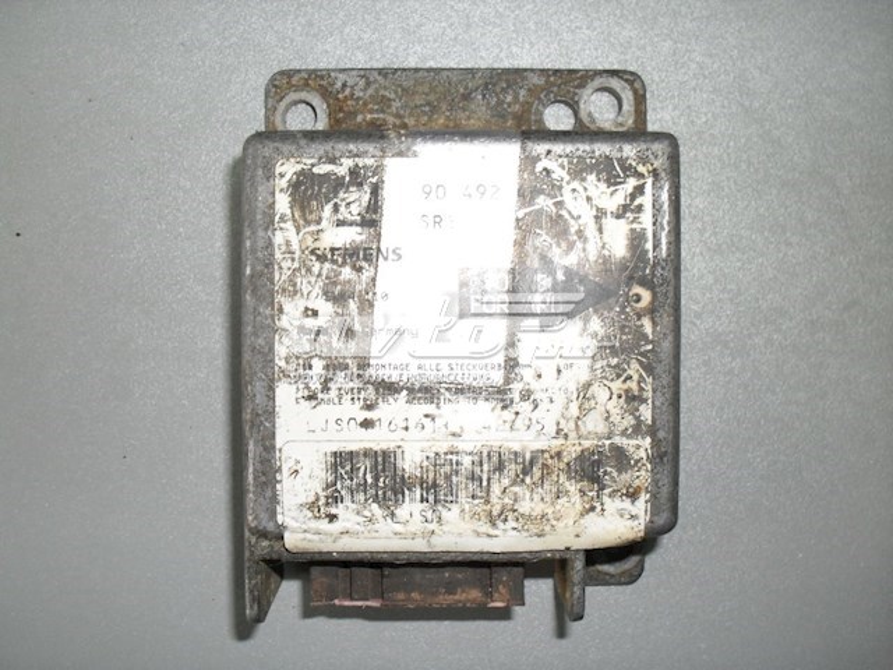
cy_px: 335
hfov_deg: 49.0
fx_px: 980
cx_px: 446
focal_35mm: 38
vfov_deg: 37.7
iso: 160
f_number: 2.8
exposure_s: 1/45
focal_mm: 6.3
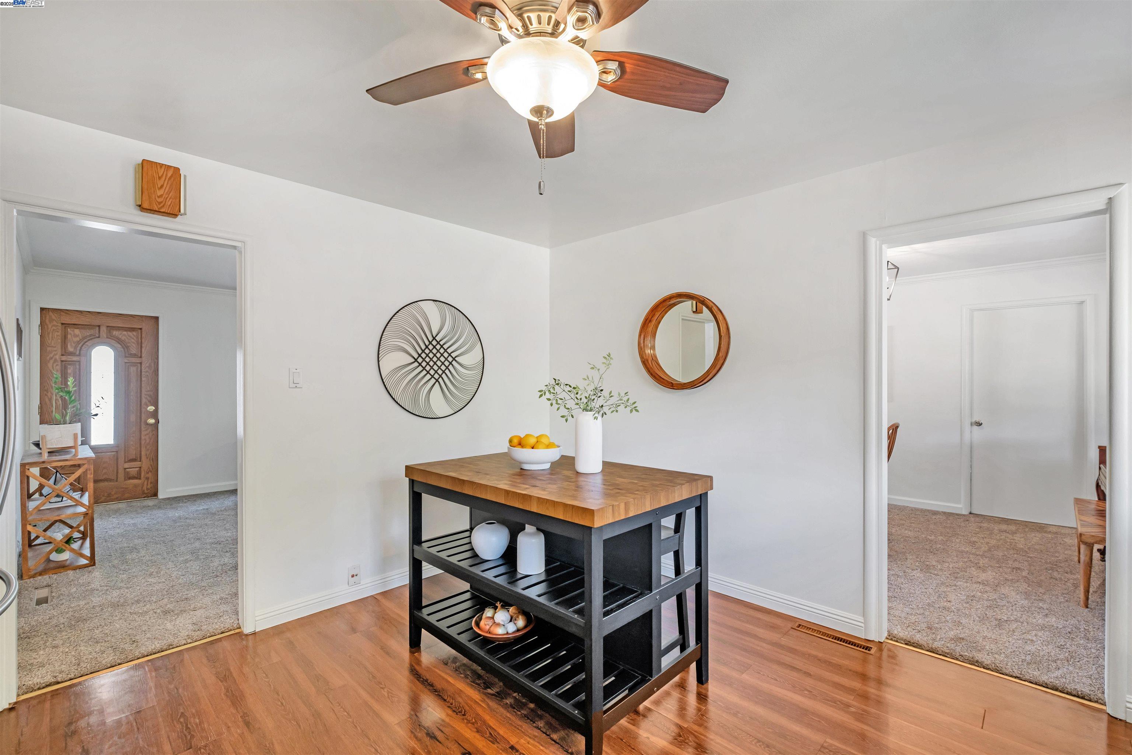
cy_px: 378
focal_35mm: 15
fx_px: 472
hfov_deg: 100.4
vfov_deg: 77.3
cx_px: 566
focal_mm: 10
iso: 160
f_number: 8
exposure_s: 1/3
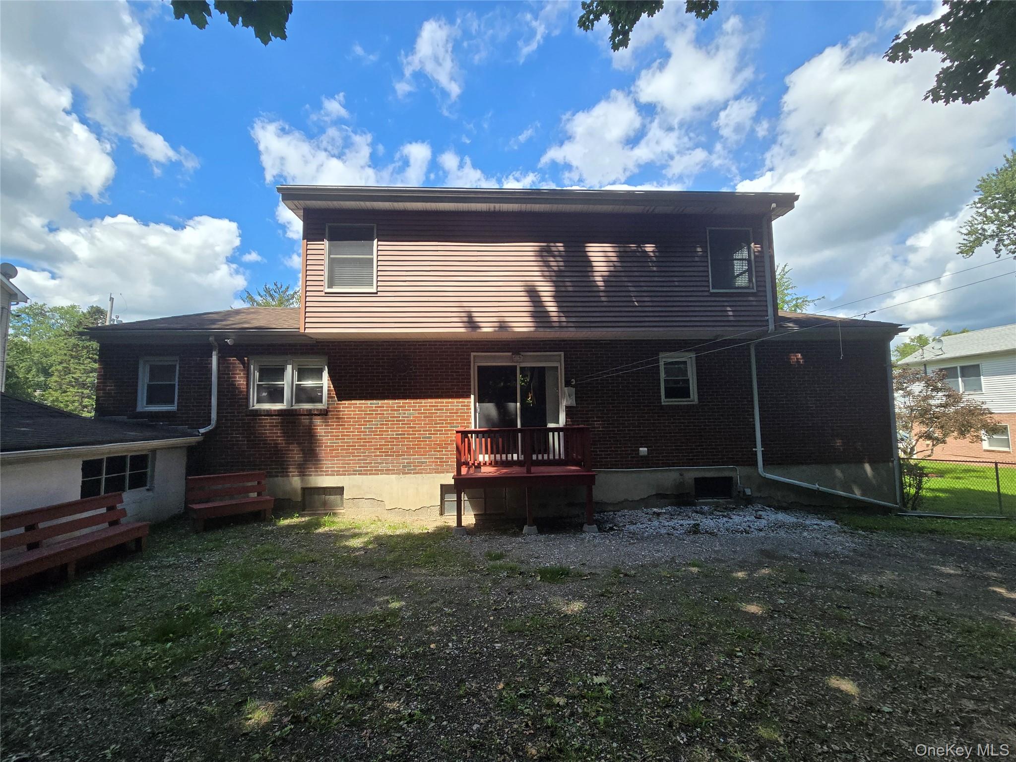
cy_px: 381
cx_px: 508
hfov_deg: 106.2
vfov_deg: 89.9
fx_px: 382
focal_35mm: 13
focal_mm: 2.2
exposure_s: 1/2000
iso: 80
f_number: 2.2
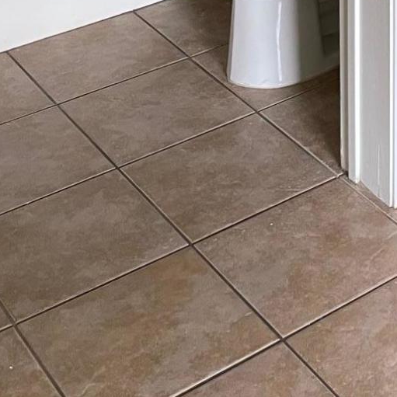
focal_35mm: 90
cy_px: -291
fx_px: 1168
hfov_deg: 18.1
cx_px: 504
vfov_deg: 16.5
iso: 160
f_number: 1.6
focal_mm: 4.2
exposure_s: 1/60
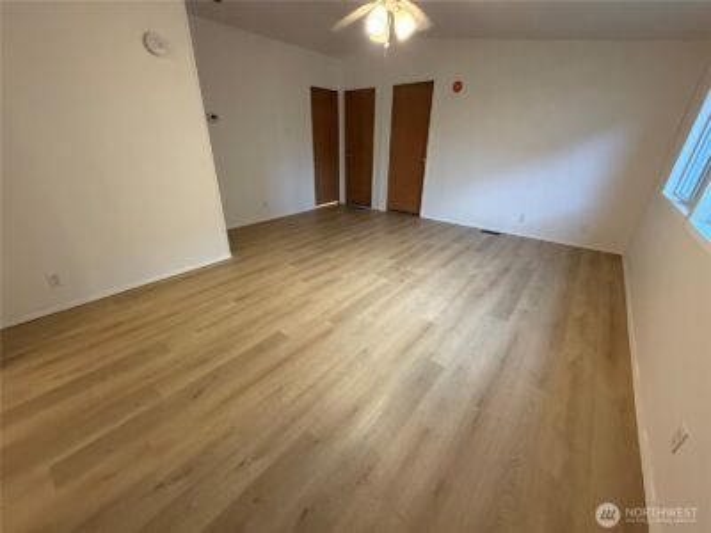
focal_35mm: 14
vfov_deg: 85.7
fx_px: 288
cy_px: 266
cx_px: 356
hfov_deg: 102.1
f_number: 2.2
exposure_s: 1/60
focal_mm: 2.22
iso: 400
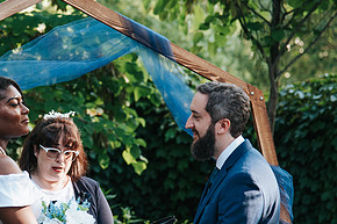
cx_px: 98
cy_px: 107
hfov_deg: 9.7
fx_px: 1983
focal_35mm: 212
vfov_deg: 6.5
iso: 400
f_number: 4
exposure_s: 1/250
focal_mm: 100
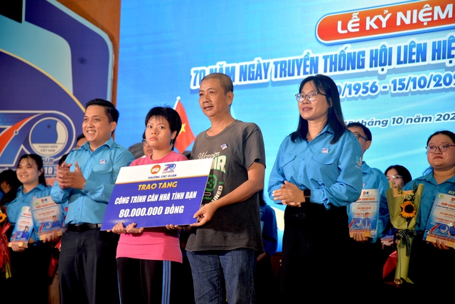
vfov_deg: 16.1
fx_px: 1074
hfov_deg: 23.9
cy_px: 152
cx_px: 228
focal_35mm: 85
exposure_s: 1/125
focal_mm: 85
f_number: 4.5
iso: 400
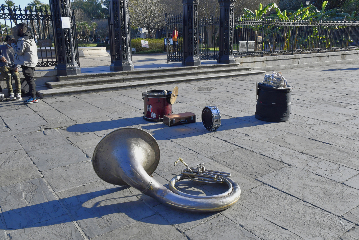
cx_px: 180
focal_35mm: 30
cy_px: 120
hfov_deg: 61.9
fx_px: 299
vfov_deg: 43.6
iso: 500
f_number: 8
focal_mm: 20
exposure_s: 1/1000
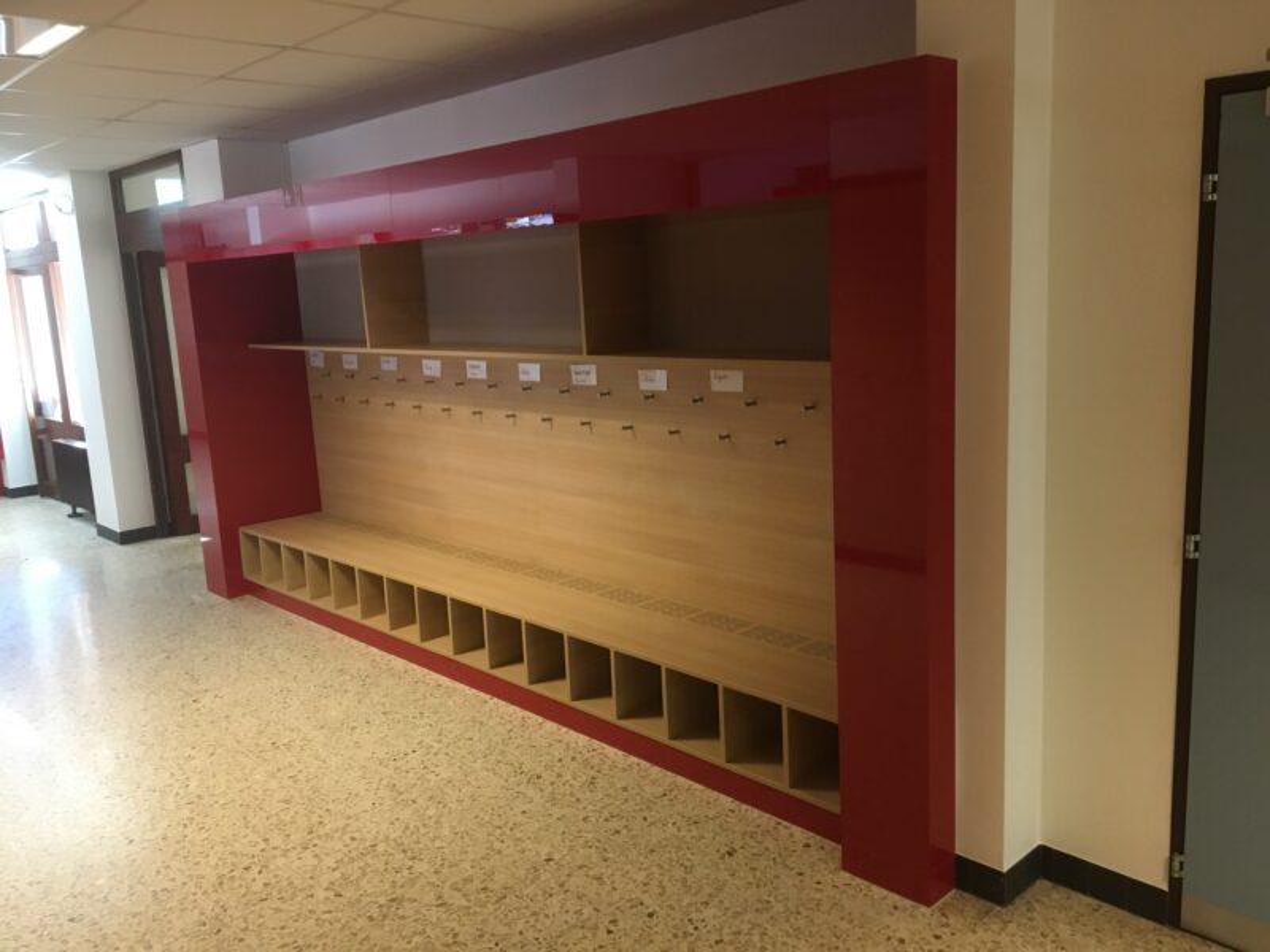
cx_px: 635
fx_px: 1064
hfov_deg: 61.7
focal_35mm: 29
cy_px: 476
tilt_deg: -11.1
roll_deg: +3.1
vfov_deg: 48.2
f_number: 2.2
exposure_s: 1/33
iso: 200
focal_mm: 4.15
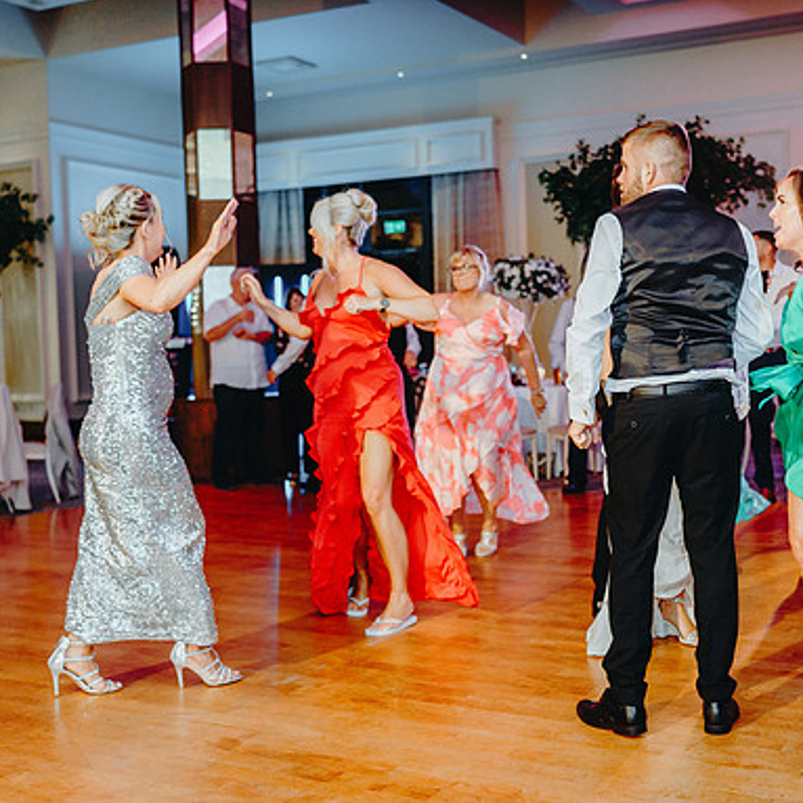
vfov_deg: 37.6
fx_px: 1181
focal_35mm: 45
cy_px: 399
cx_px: 514
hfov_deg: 37.3
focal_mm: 35
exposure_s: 1/250
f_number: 2
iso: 1250
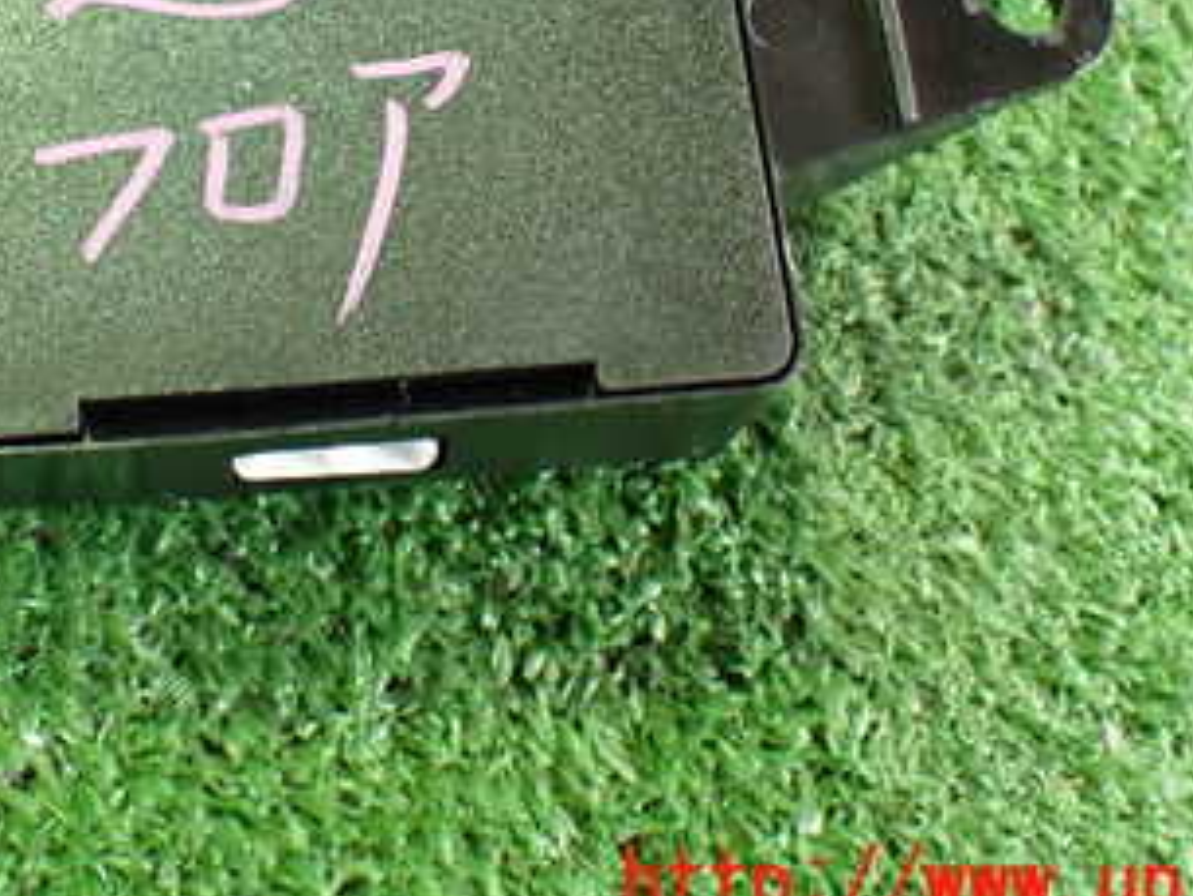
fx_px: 2034
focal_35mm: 59
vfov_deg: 24.0
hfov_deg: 32.2
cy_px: 55
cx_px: 332
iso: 800
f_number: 2.3
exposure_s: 1/60
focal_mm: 5.4
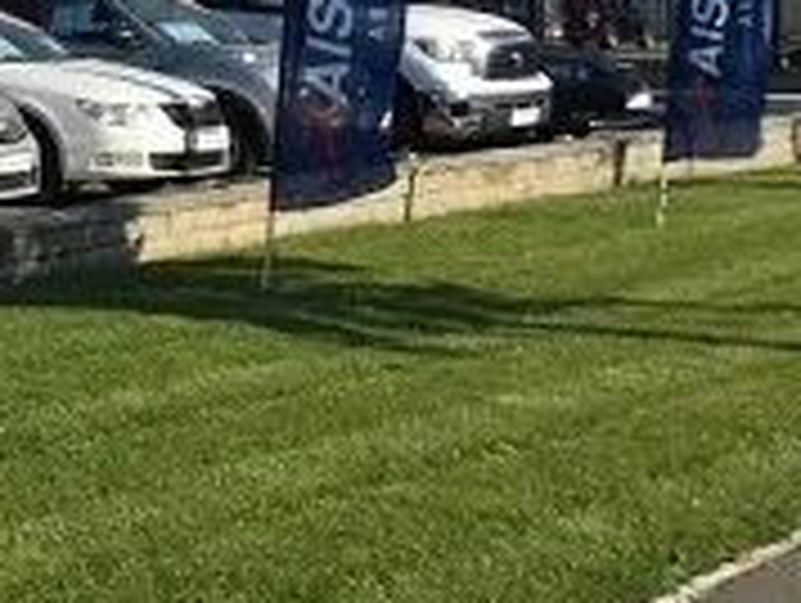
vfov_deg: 14.1
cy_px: 36
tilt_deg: -2.0
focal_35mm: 104
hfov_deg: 16.0
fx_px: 2410
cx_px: -634
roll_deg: -0.3
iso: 25
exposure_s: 1/1508
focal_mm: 4.15
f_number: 2.2
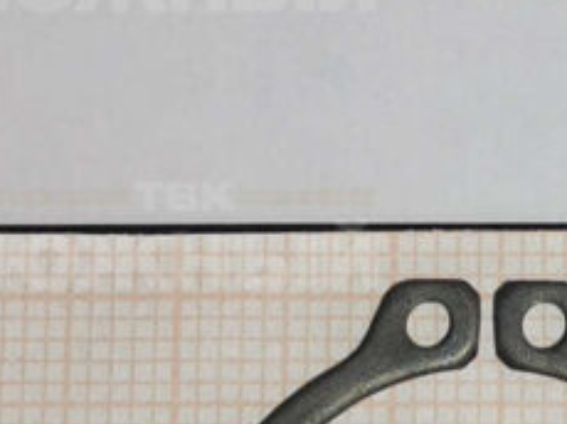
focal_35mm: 116
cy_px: 148
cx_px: 498
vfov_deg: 12.7
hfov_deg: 16.8
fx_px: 1898
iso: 50
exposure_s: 1/275
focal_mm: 4.66
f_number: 1.4
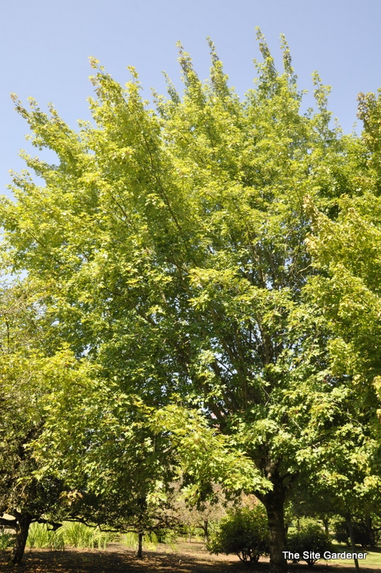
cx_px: 190
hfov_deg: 41.6
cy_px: 286
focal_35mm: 32
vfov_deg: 59.5
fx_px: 501
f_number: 10
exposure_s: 1/100
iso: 200
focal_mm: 21
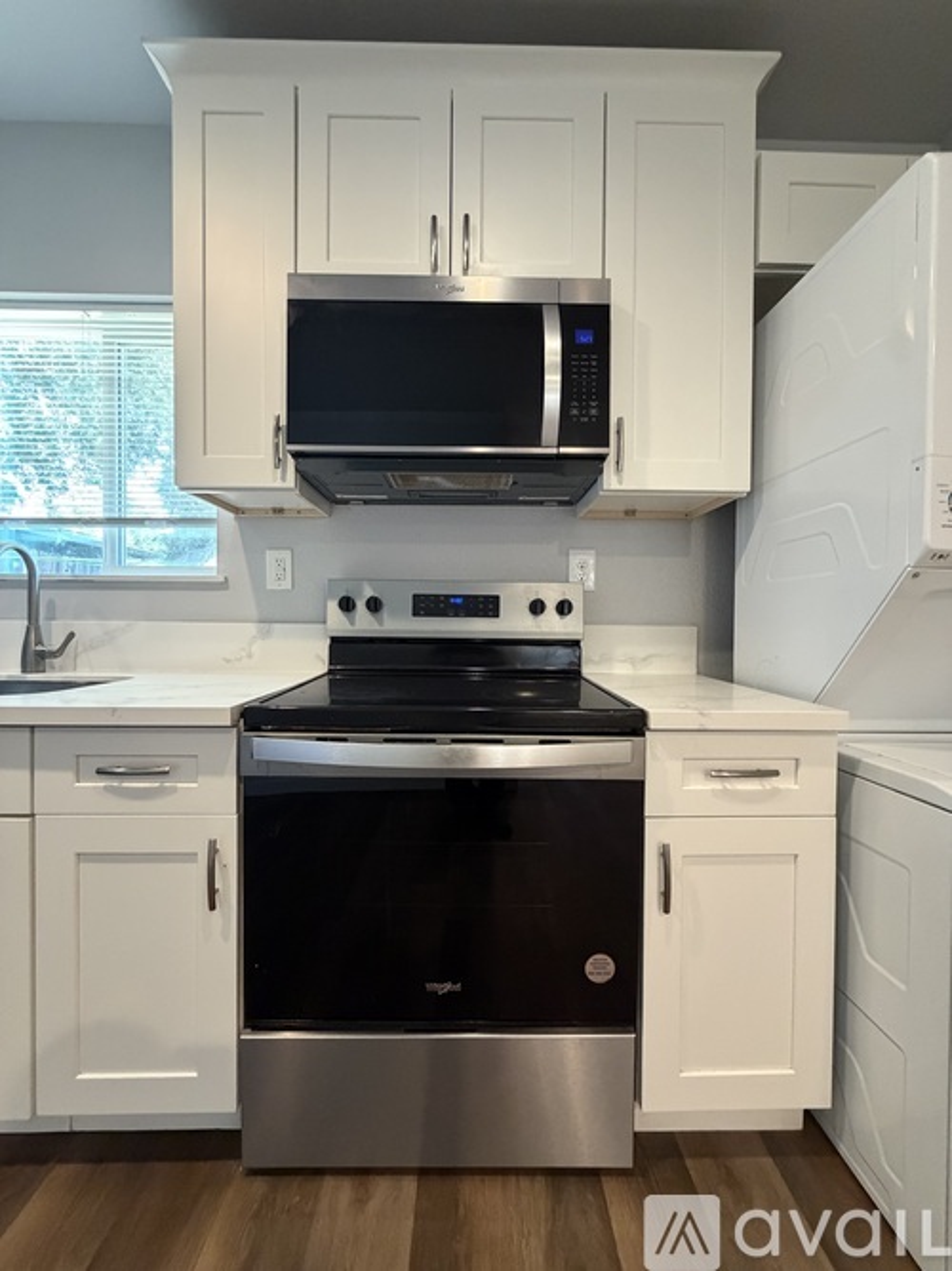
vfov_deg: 102.1
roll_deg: +0.0
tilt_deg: -1.7
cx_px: 476
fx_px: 514
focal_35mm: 14
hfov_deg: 85.7
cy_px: 636
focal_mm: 2.22
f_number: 2.2
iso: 640
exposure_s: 1/60
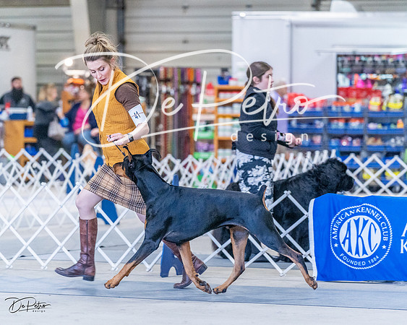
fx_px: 2156
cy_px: 162
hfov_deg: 10.8
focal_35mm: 179
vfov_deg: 8.6
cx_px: 204
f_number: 4
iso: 6400
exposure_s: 1/400
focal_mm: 159
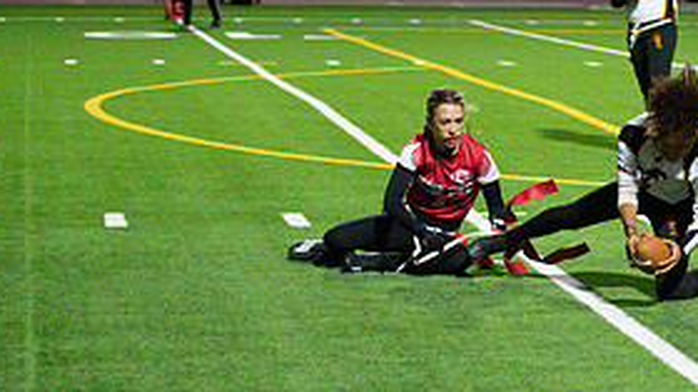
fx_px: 3015
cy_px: 218
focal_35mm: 163
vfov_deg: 7.4
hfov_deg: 13.0
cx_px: 688
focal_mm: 75
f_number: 2.8
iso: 14400
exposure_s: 1/2500
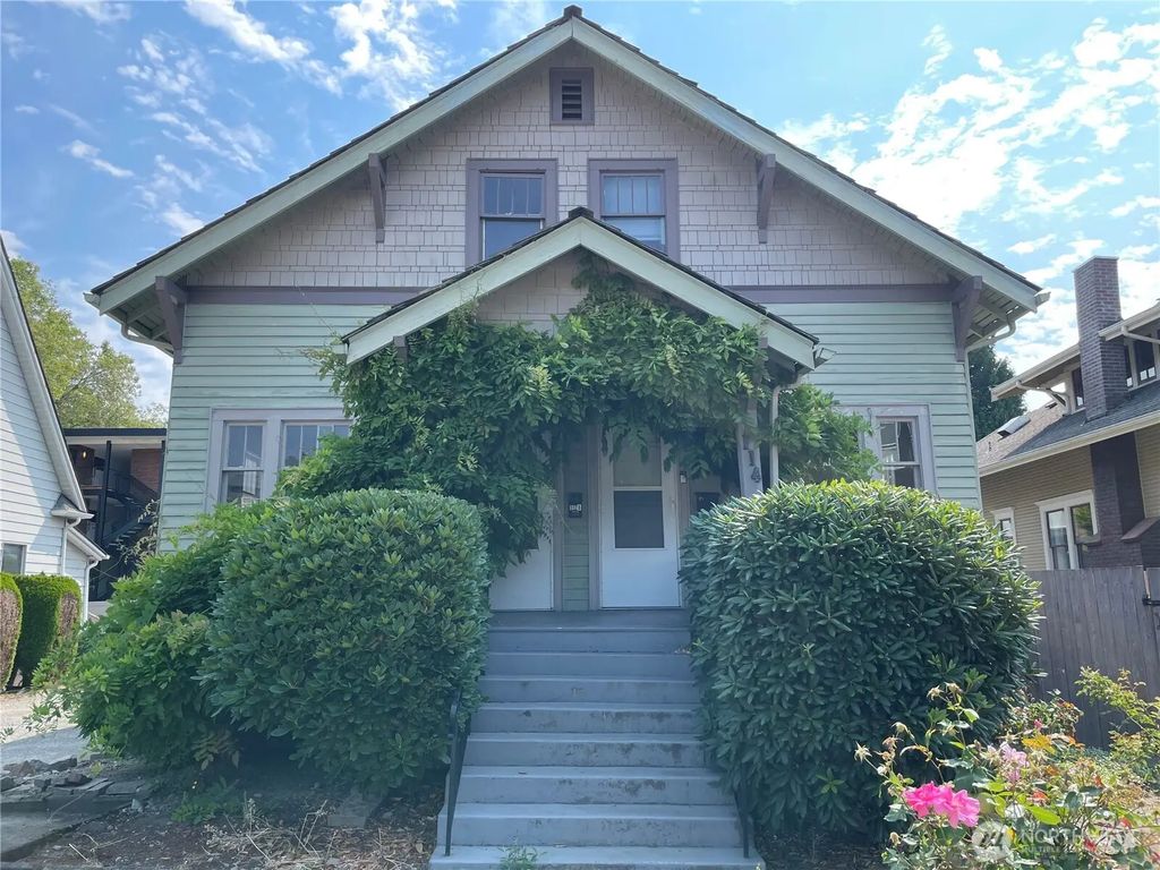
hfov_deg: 67.3
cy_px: 435
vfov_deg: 53.1
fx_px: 871
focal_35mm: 26
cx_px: 580
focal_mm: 4.2
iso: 32
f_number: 1.6
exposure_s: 1/1335
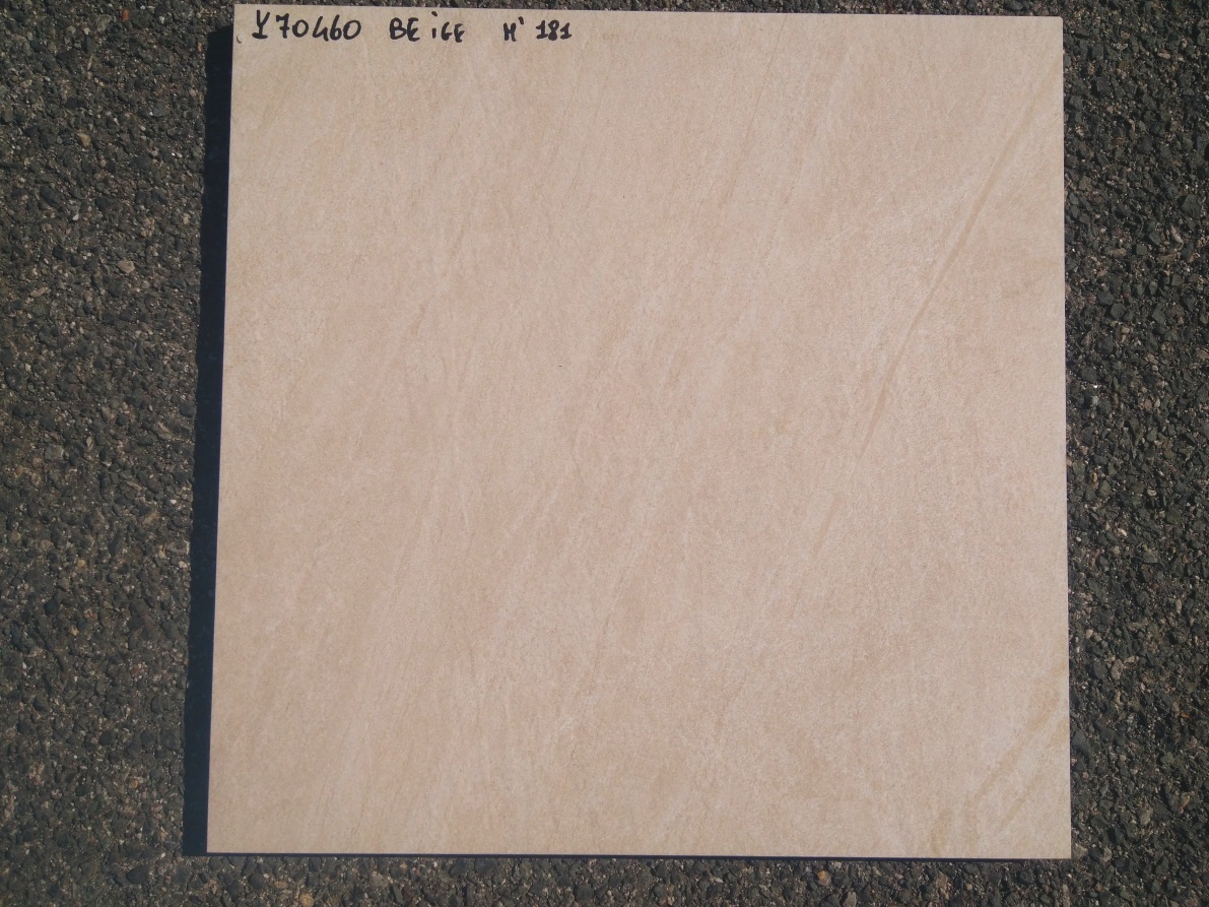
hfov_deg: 76.4
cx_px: 617
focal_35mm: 22
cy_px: 433
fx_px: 768
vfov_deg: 61.0
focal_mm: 3.59
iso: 102
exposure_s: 1/3459
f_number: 2
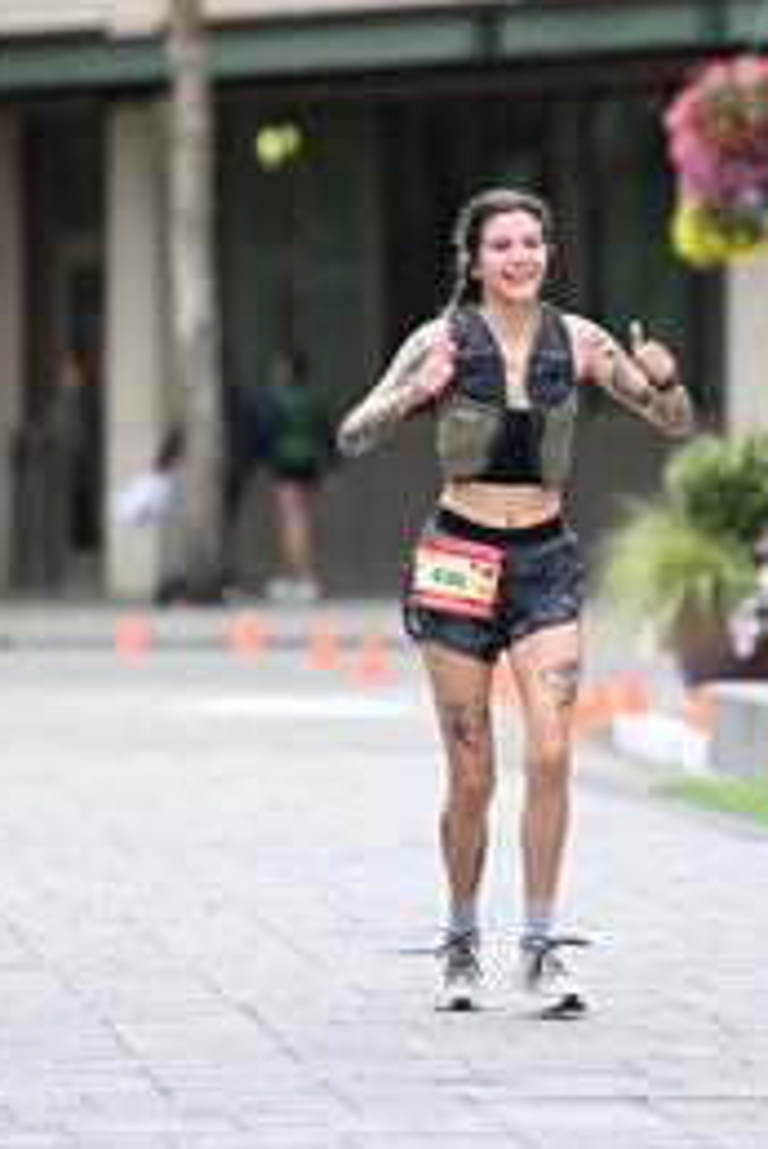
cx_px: 433
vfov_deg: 4.8
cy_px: 328
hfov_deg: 3.2
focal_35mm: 425
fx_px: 13581
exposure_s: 1/1600
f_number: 2.8
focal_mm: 200
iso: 640
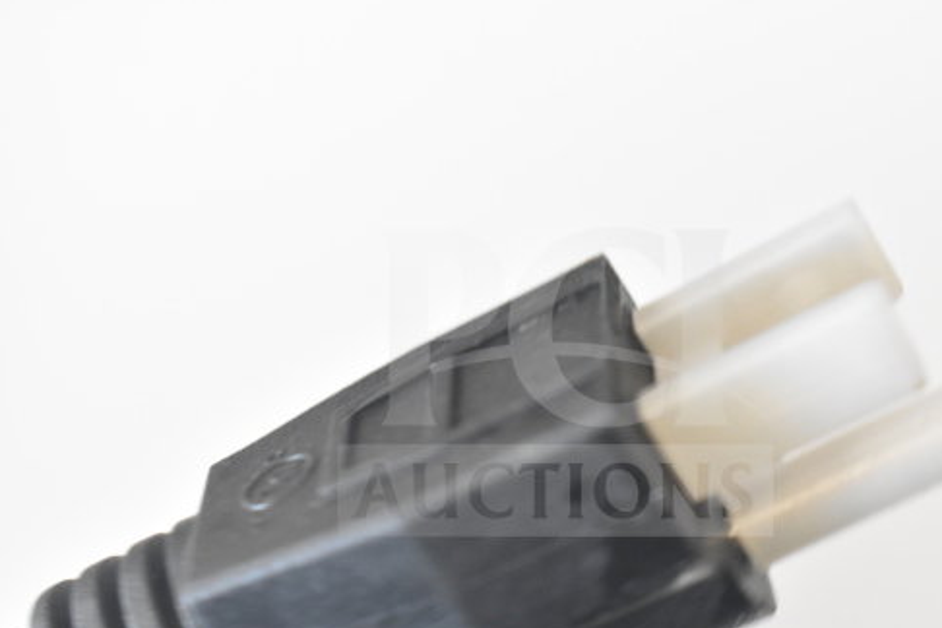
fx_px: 2711
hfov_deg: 19.7
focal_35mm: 104
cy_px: 383
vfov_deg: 13.2
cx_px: 554
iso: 3200
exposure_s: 1/100
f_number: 5.6
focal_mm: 55
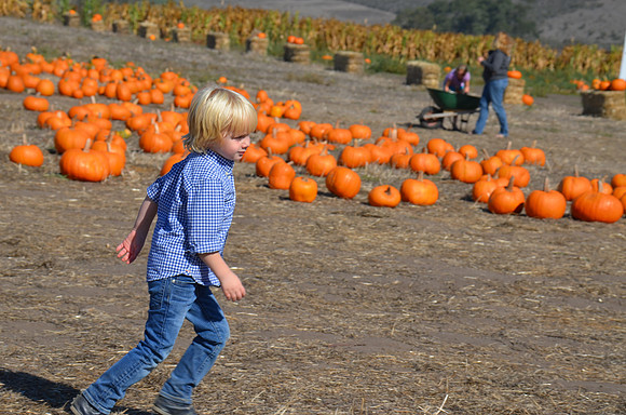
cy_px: 208
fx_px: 2238
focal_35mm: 129
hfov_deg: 15.9
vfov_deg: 10.6
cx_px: 313
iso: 100
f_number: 9
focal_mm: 86
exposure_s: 1/320
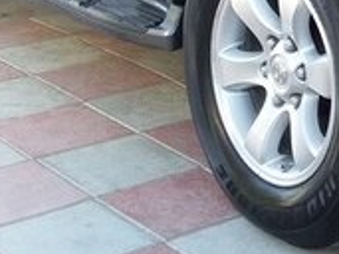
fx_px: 1174
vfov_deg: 11.4
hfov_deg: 15.6
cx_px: 442
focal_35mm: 120
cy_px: -217
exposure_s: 1/50
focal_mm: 3.3
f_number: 2.2
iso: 64
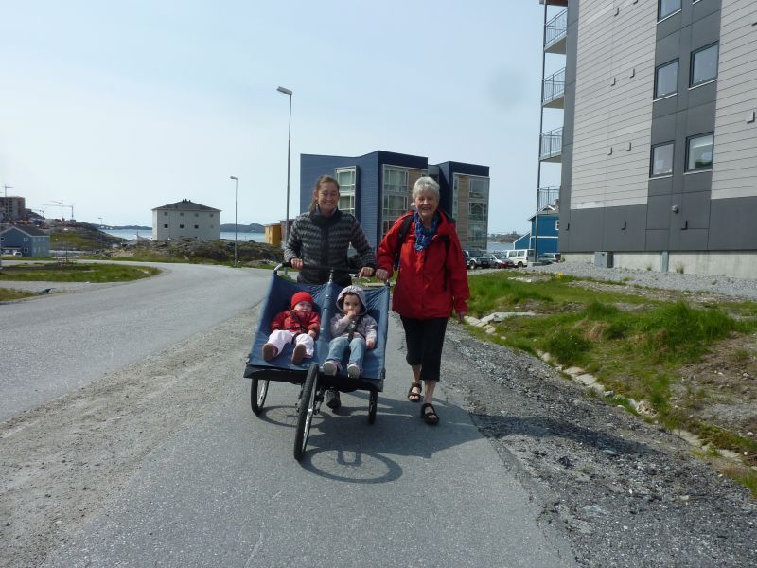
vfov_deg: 54.9
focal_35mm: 25
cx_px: 378
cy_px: 284
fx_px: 547
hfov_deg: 69.4
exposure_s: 1/500
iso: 80
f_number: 5.6
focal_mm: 4.1
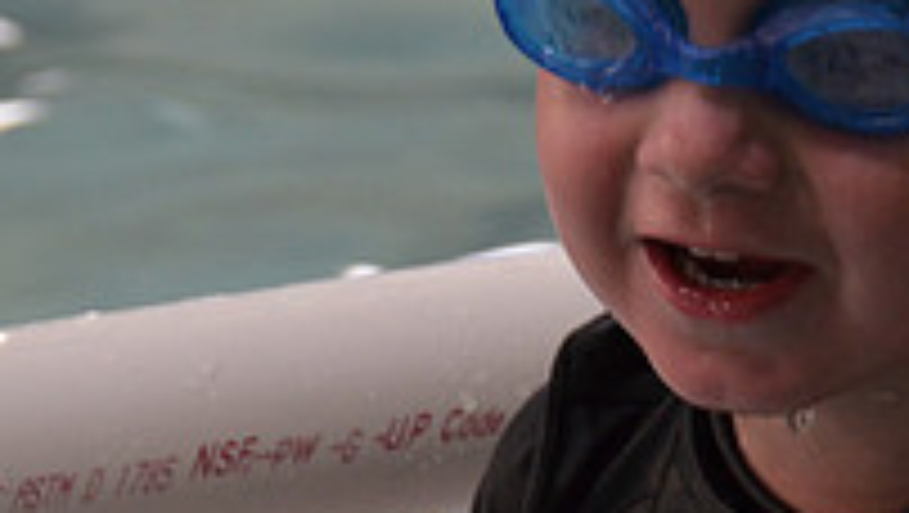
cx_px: 765
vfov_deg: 1.1
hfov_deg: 2.0
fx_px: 26052
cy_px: 104
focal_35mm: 1080
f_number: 5.6
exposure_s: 1/100
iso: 1600
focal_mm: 240
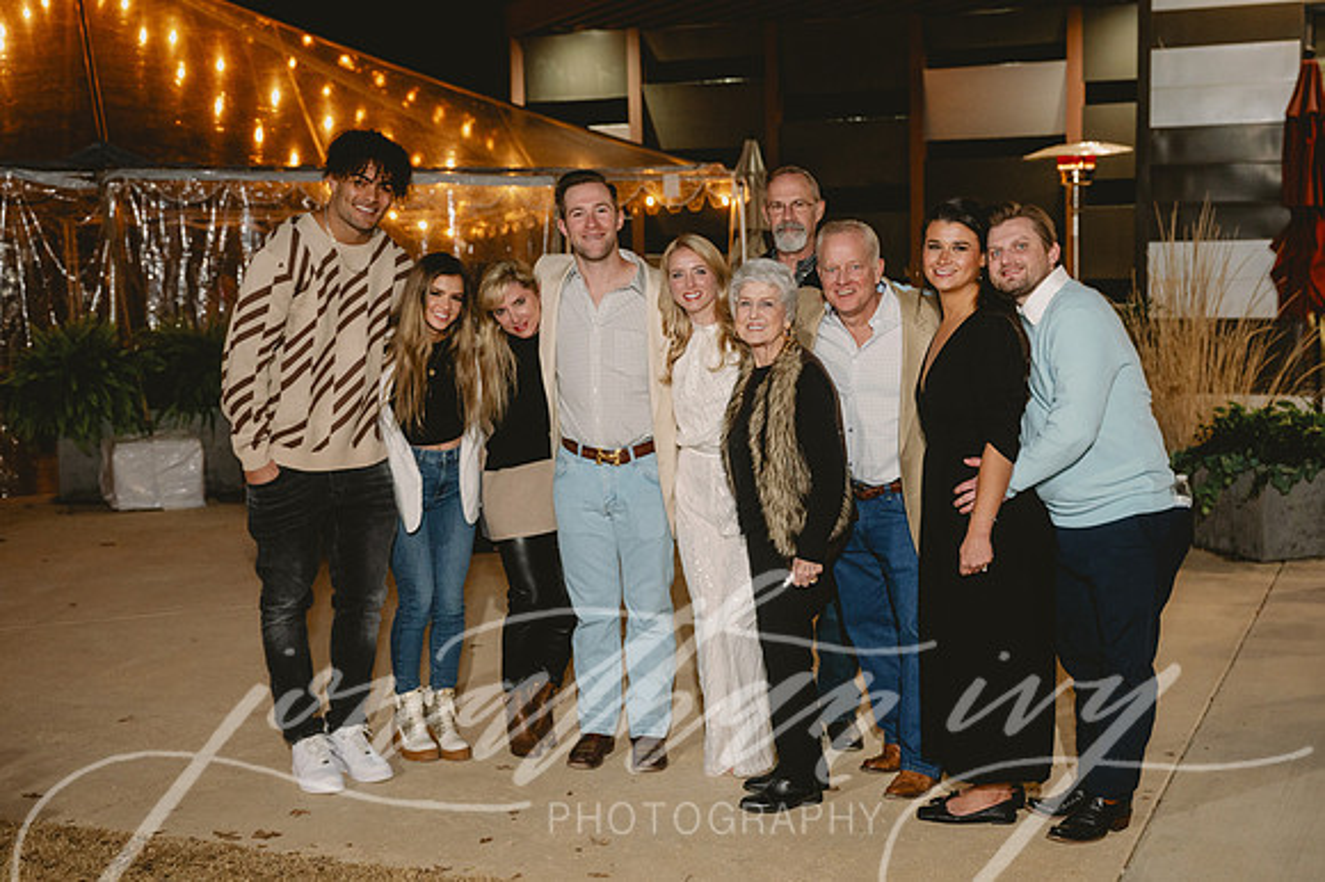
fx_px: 1769
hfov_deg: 41.1
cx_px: 662
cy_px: 442
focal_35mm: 48
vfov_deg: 28.0
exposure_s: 1/80
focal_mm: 44
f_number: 4
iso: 1600
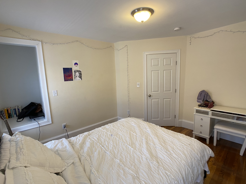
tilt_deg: -8.0
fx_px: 185
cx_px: 123
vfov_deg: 53.1
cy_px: 92
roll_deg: +2.1
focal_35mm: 26
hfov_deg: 67.3
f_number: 1.8
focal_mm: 4.25
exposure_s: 1/60
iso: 100
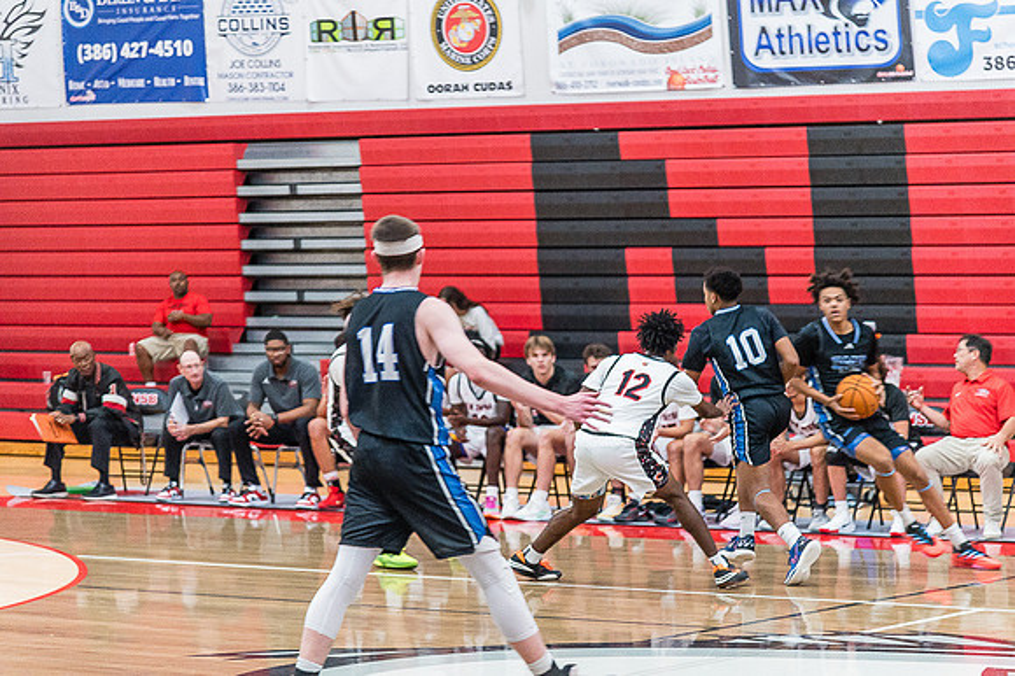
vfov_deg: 11.4
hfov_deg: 17.1
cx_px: 508
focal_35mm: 120
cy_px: 338
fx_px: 3381
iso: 5000
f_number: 4
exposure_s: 1/320
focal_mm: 120
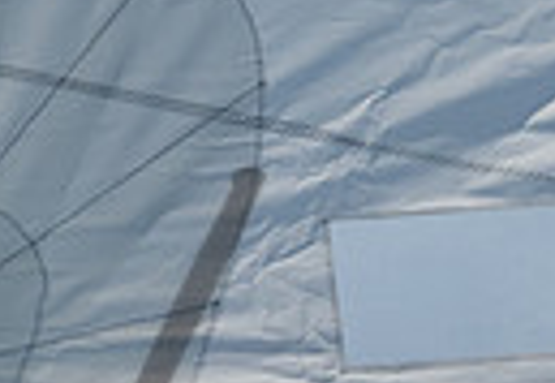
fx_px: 11173
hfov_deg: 2.8
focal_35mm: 717
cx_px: 565
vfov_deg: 2.0
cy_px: 390
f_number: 6.3
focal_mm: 89
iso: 400
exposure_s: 1/1000
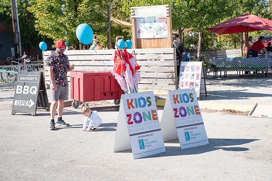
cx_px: 136
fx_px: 439
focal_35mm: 58
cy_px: 90
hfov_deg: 34.4
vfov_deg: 23.3
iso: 100
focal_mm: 55
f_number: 8
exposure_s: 1/200
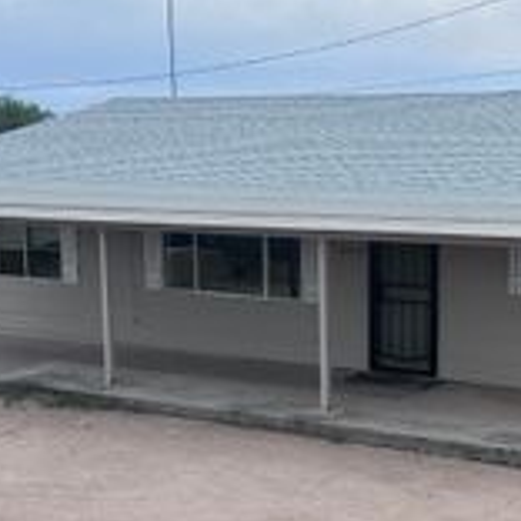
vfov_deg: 25.3
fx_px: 1158
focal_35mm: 68
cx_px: 407
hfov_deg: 25.0
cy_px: 326
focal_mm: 6.86
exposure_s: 1/3861
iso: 80
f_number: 1.78
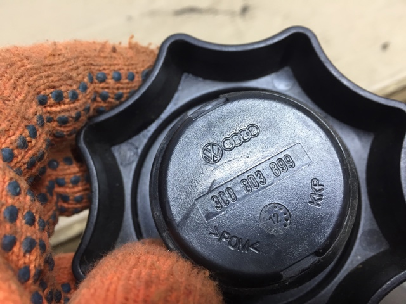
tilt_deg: -56.7
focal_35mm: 29
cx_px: 203
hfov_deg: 61.7
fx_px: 340
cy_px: 152
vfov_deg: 48.2
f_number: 2.2
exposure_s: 1/30
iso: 80
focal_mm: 4.15
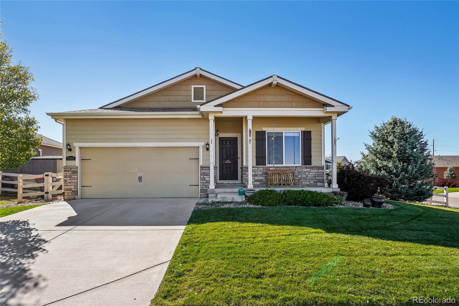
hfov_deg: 95.0
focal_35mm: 16
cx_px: 230
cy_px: 153
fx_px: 210
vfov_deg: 72.0
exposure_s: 1/250
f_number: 8
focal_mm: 11
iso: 100
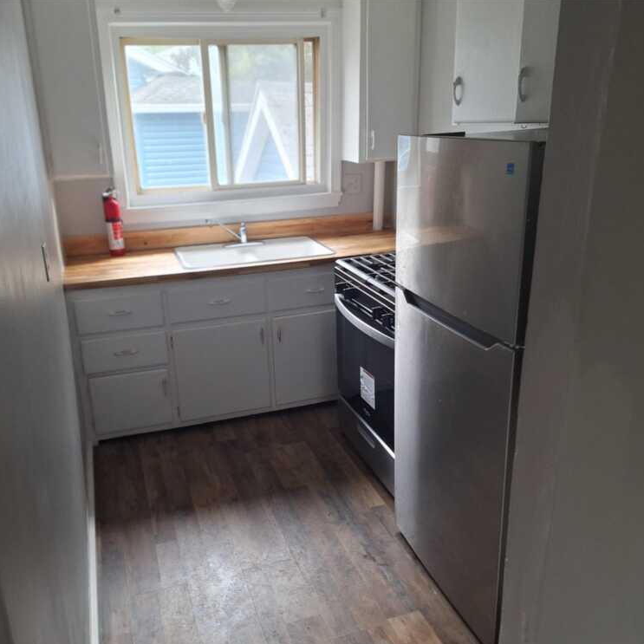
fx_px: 589
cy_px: 330
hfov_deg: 57.2
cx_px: 289
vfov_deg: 57.3
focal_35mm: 28
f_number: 1.8
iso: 100
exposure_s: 1/40
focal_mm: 5.54
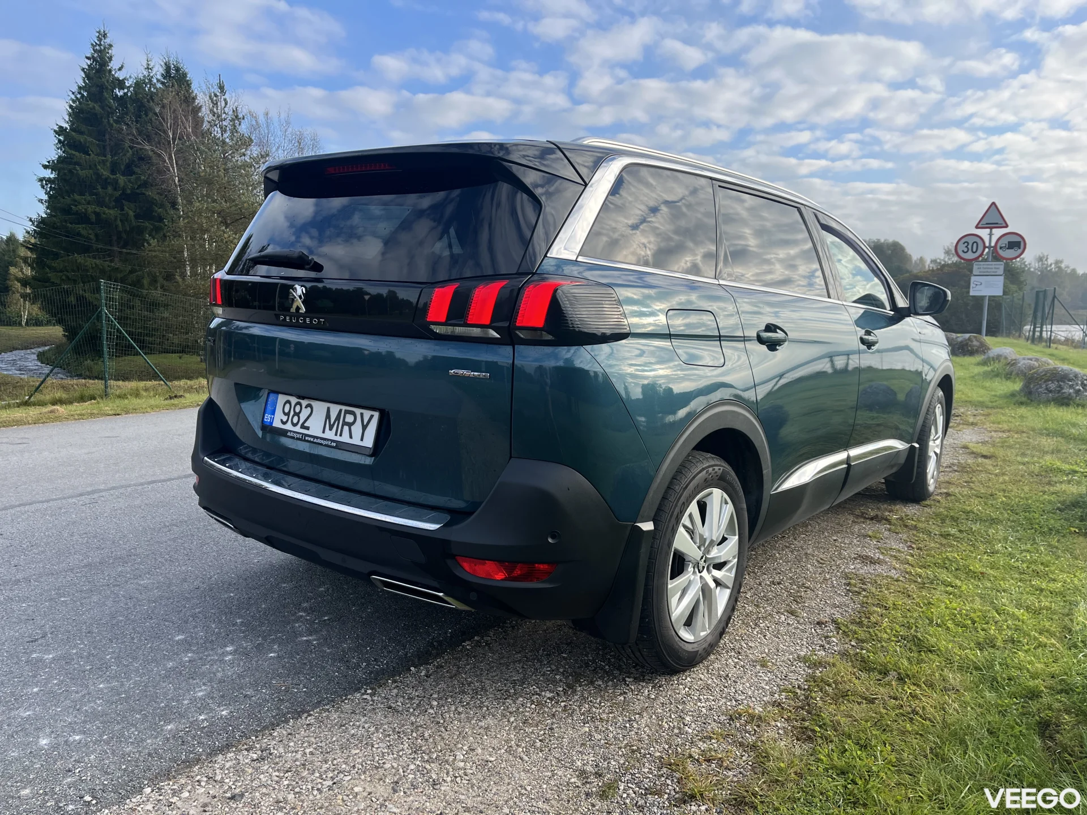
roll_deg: -1.6
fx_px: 816
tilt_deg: -6.9
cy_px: 408
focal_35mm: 26
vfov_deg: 53.1
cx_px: 544
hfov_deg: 67.3
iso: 50
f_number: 1.6
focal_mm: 5.1
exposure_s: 1/1238
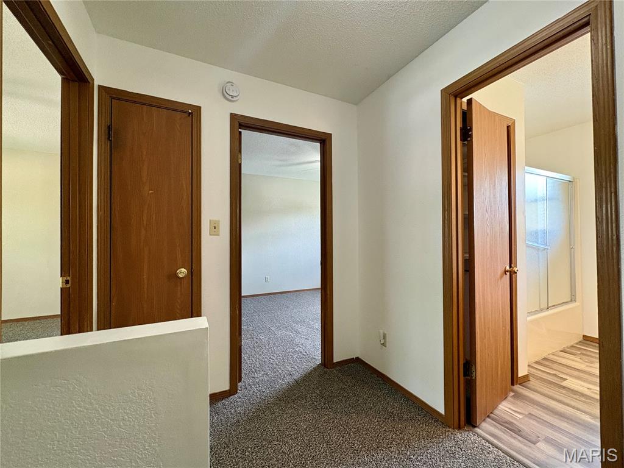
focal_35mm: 14
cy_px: 234
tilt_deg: +1.0
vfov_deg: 85.7
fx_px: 252
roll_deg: +1.1
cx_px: 312
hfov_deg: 102.1
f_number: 2.2
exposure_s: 1/60
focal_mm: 2.22
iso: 320
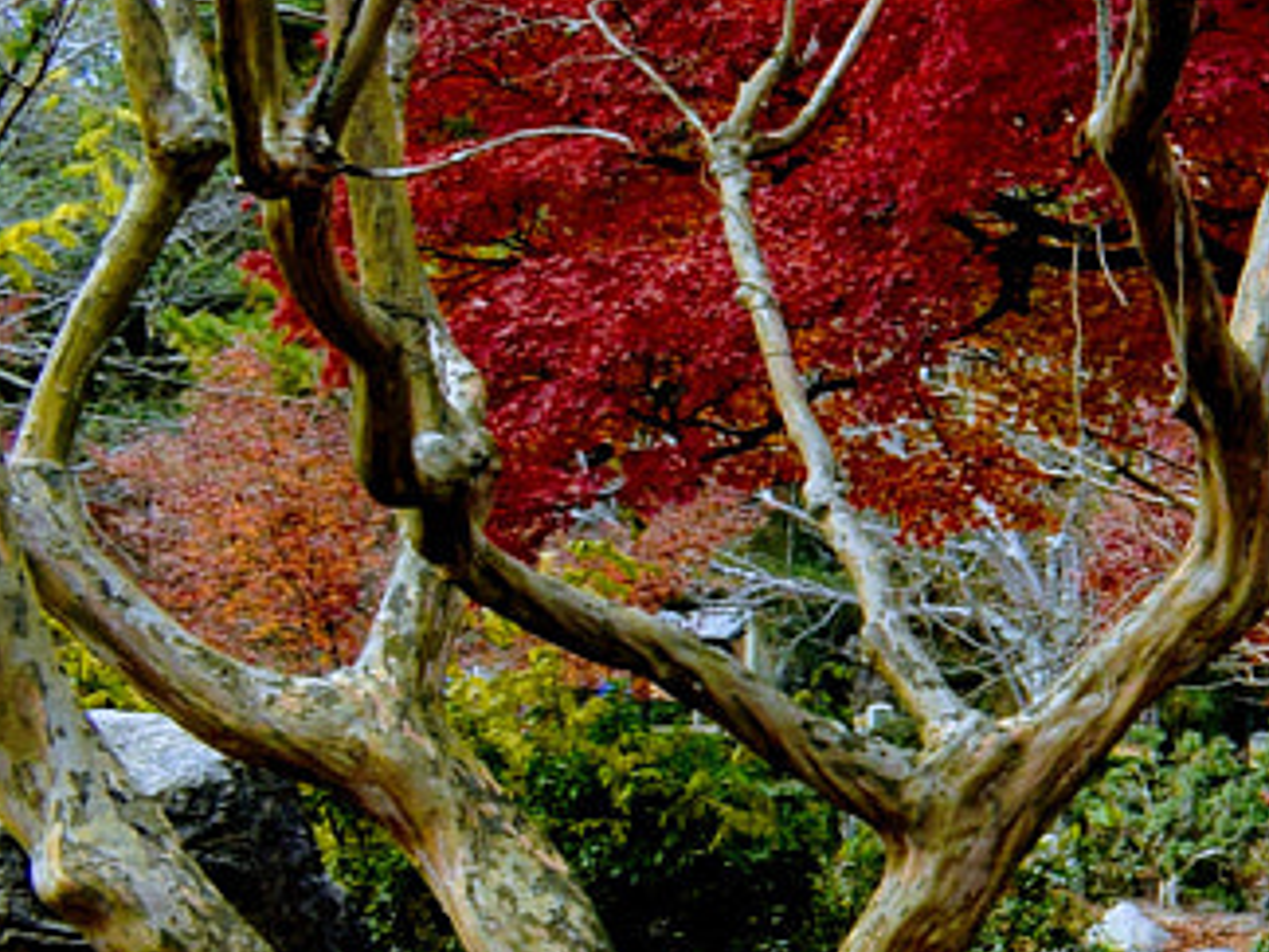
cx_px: 2824
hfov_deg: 12.7
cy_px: 278
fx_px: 4692
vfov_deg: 11.6
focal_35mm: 128
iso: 250
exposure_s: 1/250
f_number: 8
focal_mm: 18
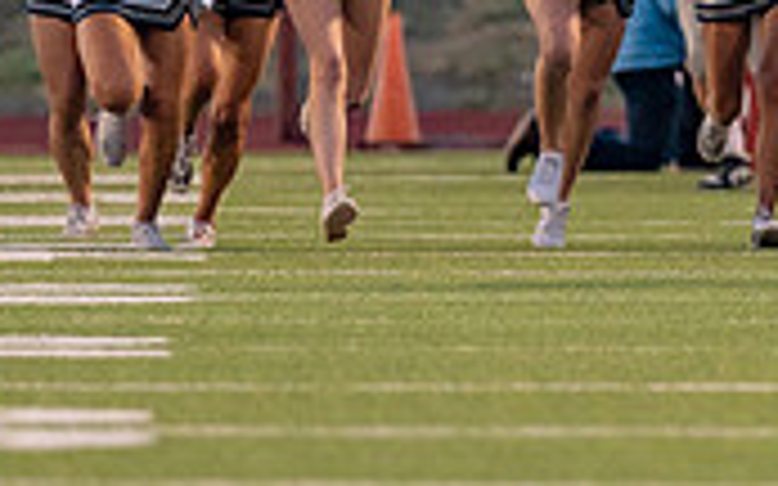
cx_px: 1186
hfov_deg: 1.9
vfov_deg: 1.2
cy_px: -128
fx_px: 23612
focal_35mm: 1114
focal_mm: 200
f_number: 2.8
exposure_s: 1/1000
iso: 1250
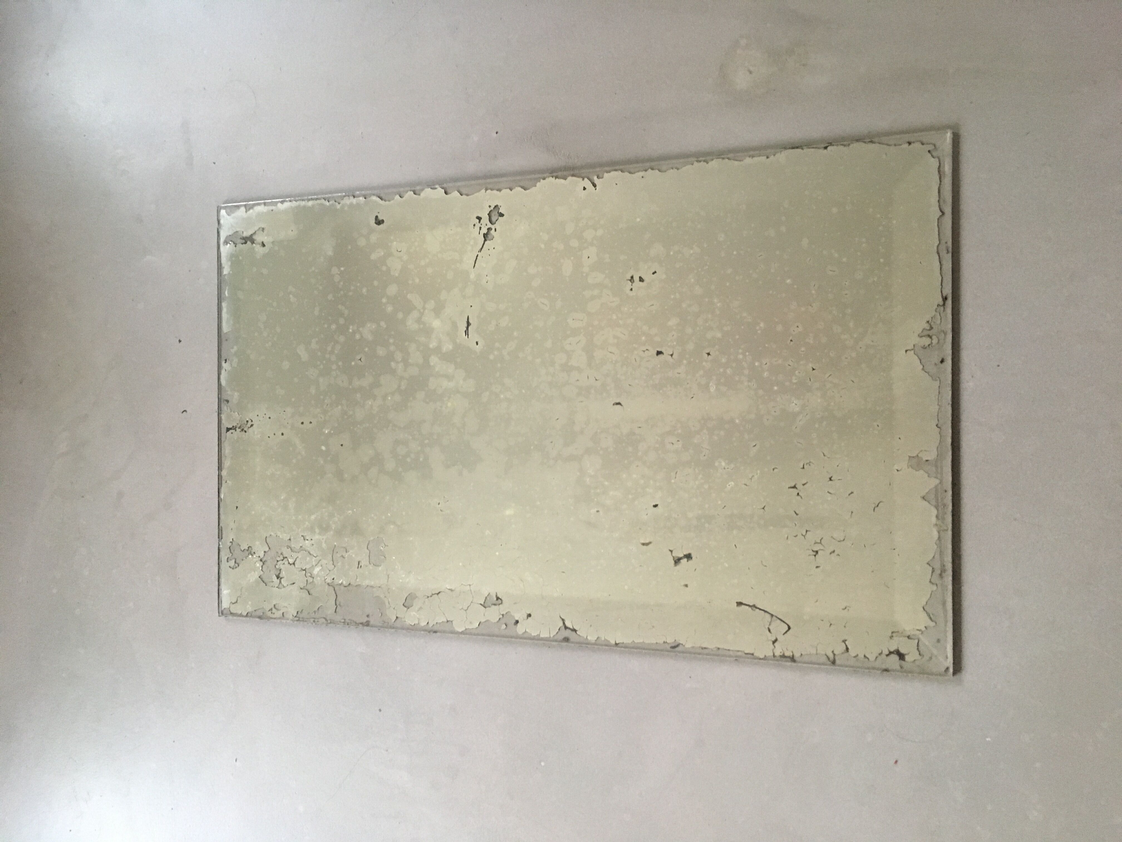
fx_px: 940
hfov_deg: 61.7
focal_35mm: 29
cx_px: 561
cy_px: 421
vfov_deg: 48.2
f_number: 2.2
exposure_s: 1/20
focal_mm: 4.15
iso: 200
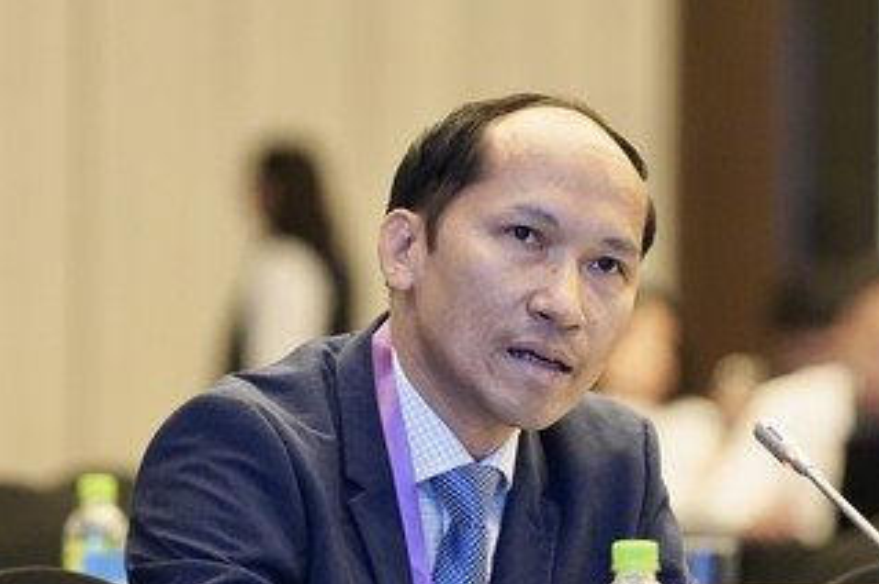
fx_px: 11025
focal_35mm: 452
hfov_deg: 4.6
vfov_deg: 3.0
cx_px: 612
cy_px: 372
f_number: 4
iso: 3200
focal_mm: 200
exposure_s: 1/200
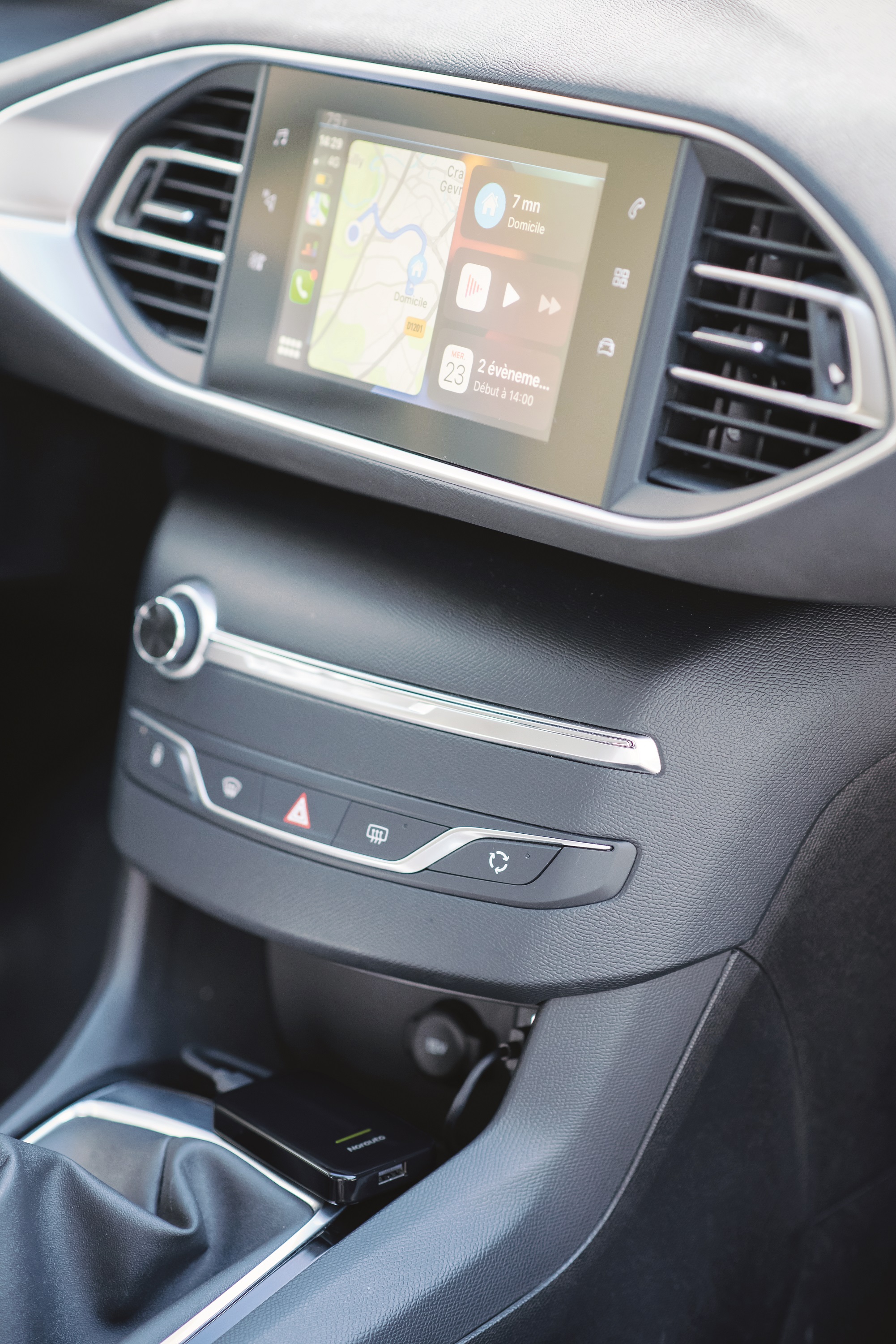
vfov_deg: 23.9
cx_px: 448
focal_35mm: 85
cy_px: 672
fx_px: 3171
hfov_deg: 16.1
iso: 1600
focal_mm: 85
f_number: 3.2
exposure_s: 1/500
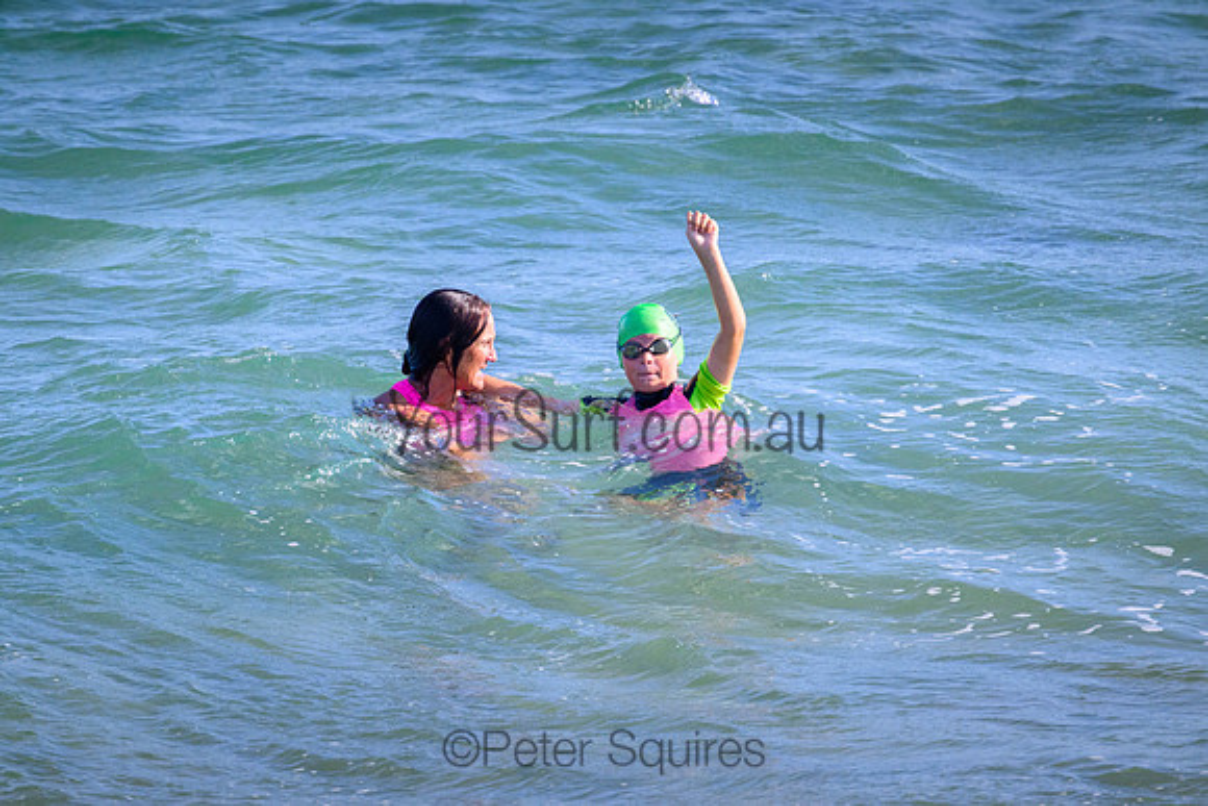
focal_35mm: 800
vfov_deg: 1.7
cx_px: 604
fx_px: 26849
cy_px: 403
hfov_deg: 2.6
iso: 2500
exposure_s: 1/2000
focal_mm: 800
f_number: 11
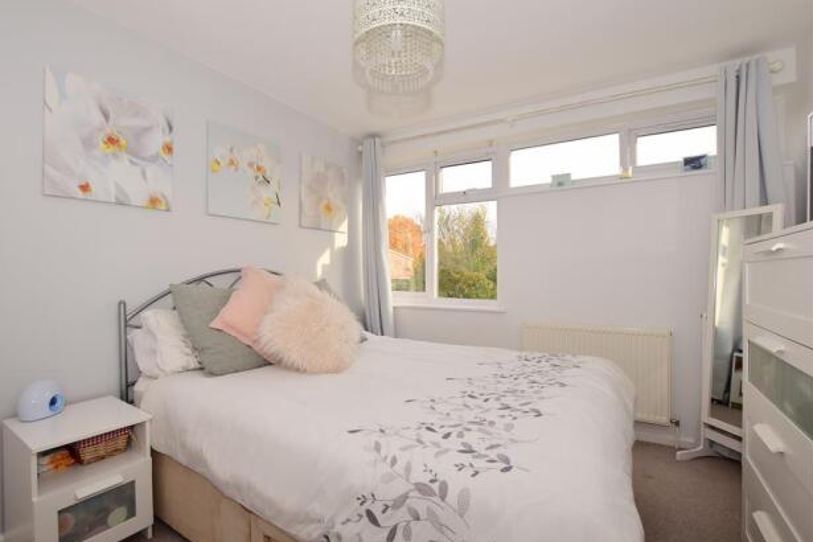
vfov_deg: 73.7
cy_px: 276
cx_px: 381
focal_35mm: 16
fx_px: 361
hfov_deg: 96.6
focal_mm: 10
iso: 400
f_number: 7.1
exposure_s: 1/200
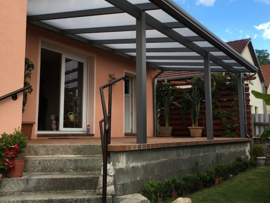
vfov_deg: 36.8
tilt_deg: +10.1
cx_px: 126
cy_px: 87
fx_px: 304
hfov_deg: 47.8
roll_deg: +0.7
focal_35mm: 39
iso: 25
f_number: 2.2
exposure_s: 1/392
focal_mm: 4.15
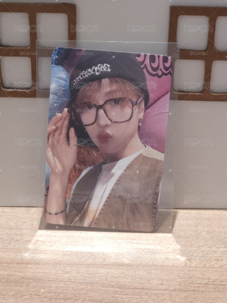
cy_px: 152
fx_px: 603
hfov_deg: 21.3
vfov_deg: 28.2
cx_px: 114
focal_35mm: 69
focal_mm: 7
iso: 200
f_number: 2.4
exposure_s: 1/30
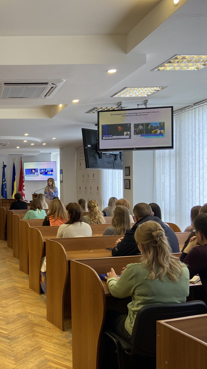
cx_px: -12
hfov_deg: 28.7
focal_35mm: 38
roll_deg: +0.5
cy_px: 185
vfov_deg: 52.8
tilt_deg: -0.9
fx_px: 371
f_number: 1.8
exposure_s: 1/60
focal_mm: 4.25
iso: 64
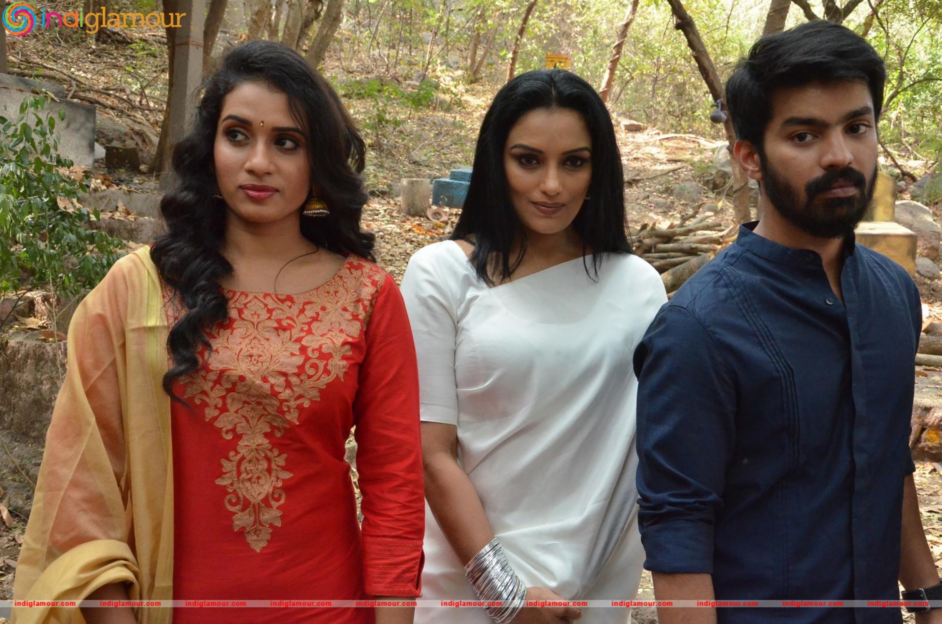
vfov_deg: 36.7
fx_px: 940
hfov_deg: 53.2
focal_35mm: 36
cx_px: 471
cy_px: 312
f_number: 6.3
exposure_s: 1/125
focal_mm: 24
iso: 2500
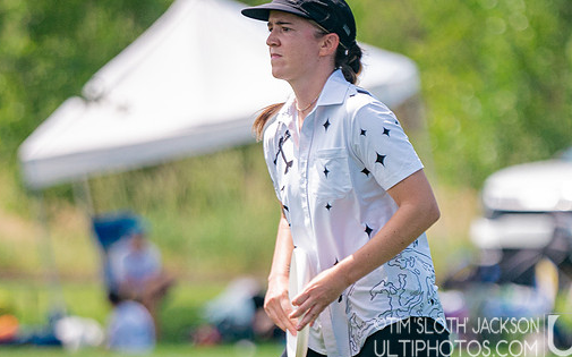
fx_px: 7712
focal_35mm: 495
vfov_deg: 2.6
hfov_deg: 4.2
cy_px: 322
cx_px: 335
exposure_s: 1/8000
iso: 640
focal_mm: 200
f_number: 2.8
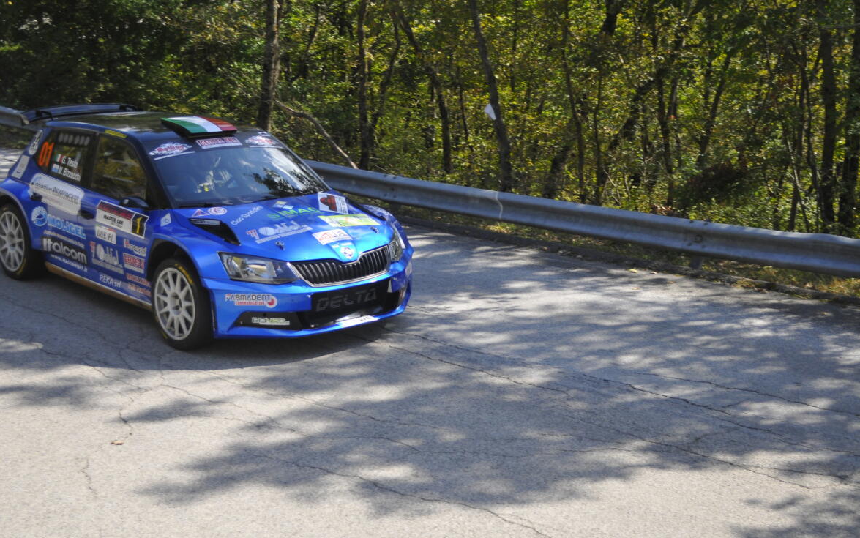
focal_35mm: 53
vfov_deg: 24.4
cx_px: 427
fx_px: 1242
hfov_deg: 38.2
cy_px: 286
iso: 400
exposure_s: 1/1250
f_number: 5
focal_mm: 34
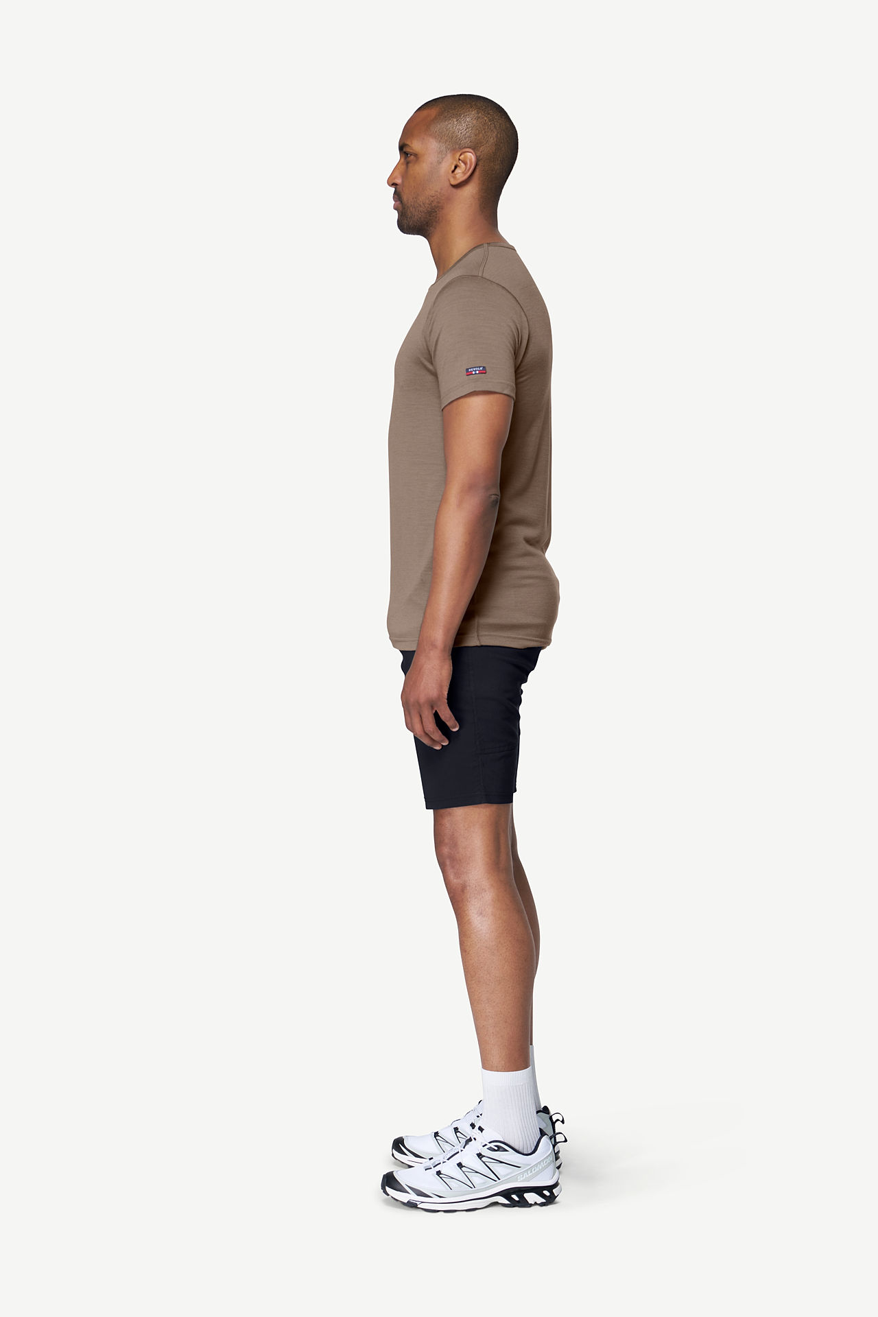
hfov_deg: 19.5
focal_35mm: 70
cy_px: 658
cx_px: 439
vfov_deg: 28.8
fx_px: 2561
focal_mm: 70
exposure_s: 1/50
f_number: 5.6
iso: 100
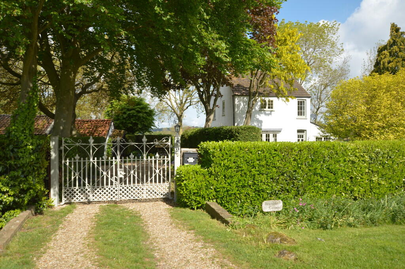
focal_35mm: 30
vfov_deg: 43.5
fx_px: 337
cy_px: 134
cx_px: 202
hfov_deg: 62.0
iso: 100
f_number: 6.3
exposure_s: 1/250
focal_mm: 20
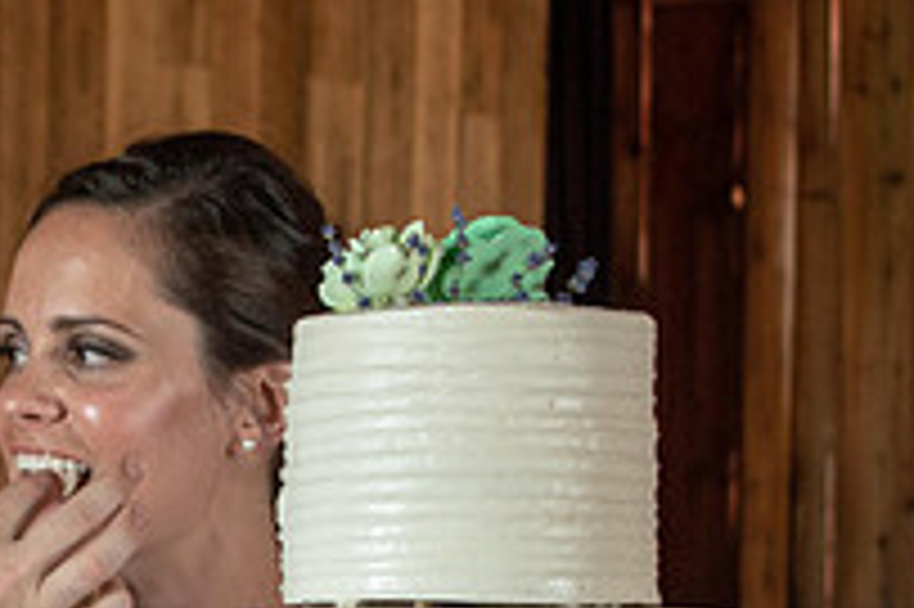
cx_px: -18
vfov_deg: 7.6
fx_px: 4566
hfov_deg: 11.3
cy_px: 583
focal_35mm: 180
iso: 900
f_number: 5
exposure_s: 1/60
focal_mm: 42
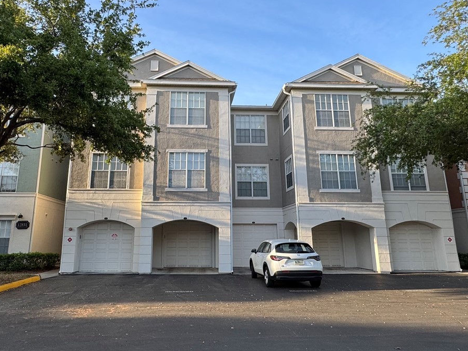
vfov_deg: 54.8
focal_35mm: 25
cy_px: 165
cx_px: 207
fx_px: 338
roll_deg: -0.2
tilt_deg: +12.7
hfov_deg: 69.2
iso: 40
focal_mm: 2.22
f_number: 2.2
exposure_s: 1/407
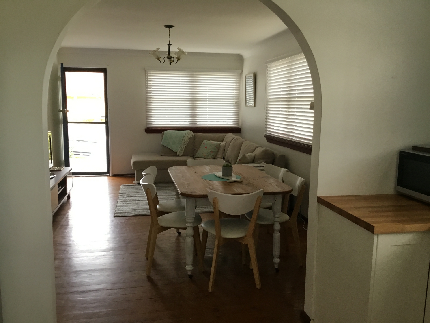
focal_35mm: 31
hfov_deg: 58.4
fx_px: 385
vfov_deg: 45.4
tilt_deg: -7.6
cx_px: 215
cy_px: 162
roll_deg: -0.1
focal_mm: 3.3
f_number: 2.4
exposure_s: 1/33
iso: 40
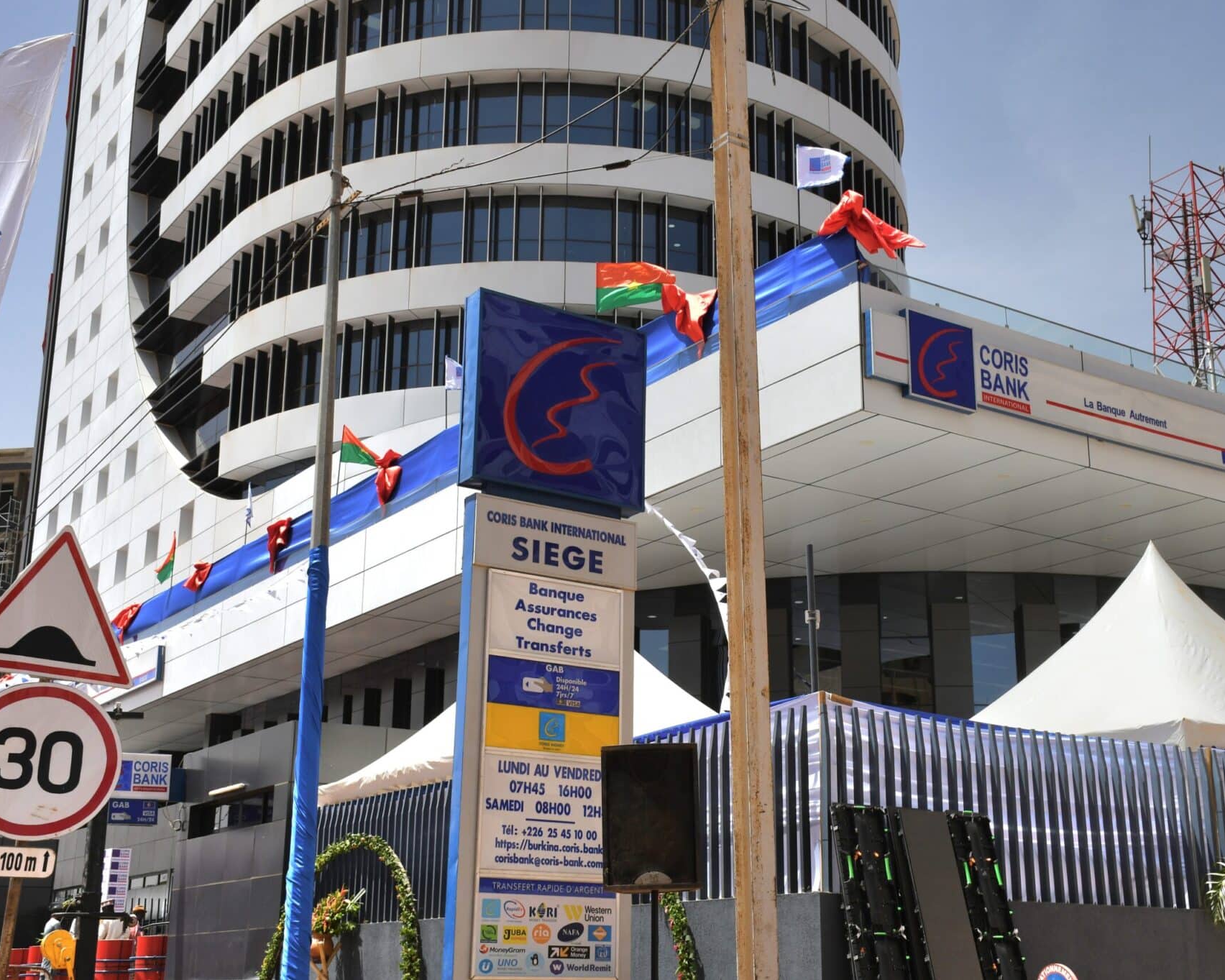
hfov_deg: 42.0
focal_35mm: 44
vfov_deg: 34.1
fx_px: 1595
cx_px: 676
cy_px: 490
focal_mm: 26
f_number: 10
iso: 100
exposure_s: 1/400
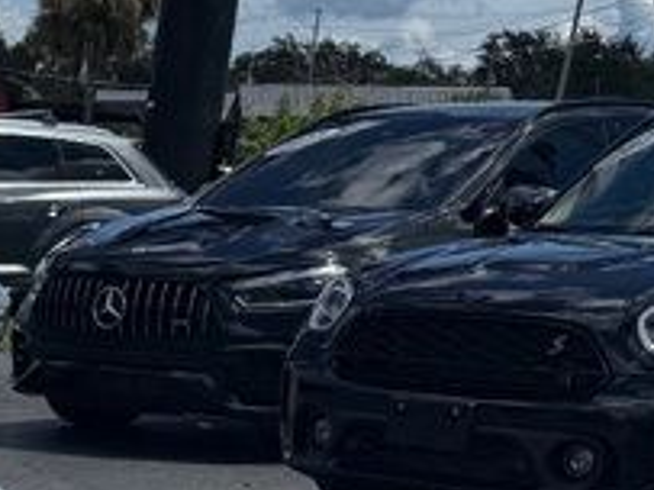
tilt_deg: -17.0
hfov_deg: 13.4
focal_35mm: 121
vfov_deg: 11.4
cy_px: 867
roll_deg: -1.5
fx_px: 2285
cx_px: -751
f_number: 1.78
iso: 80
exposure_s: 1/14286
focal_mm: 6.76
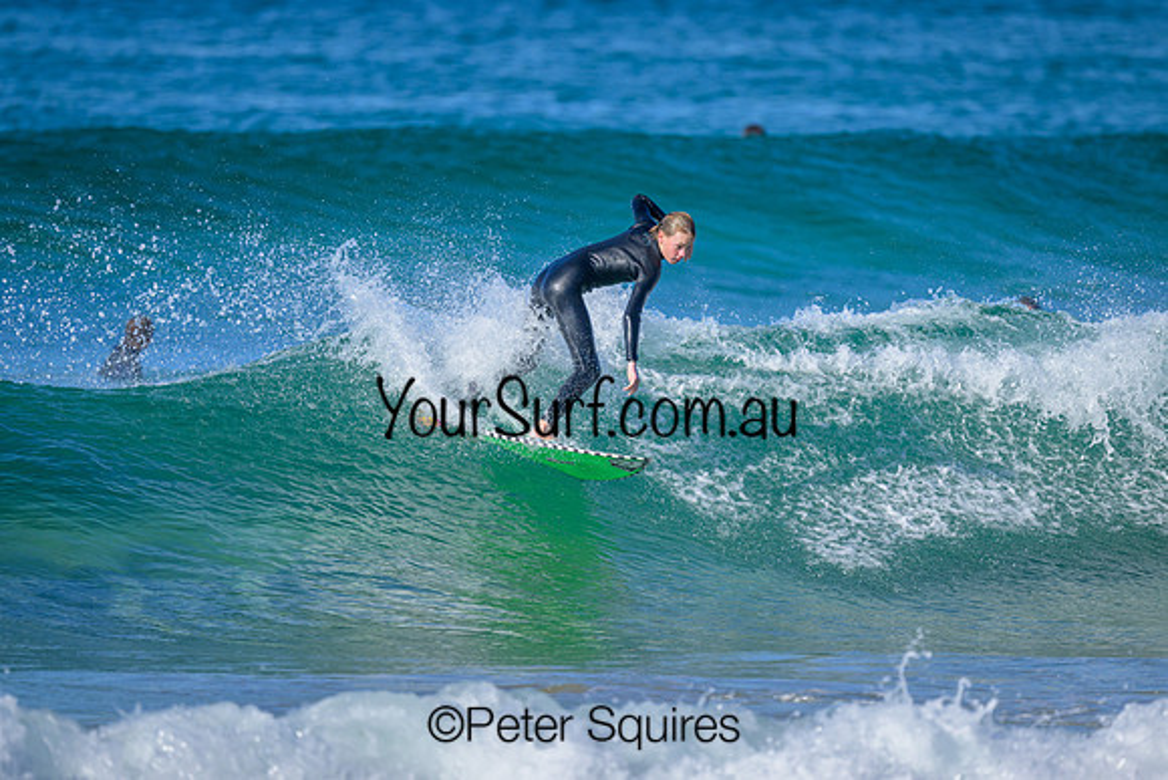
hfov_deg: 2.6
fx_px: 25960
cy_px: 390
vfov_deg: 1.7
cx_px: 584
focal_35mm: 800
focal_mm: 800
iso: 450
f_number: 6.3
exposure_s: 1/2000
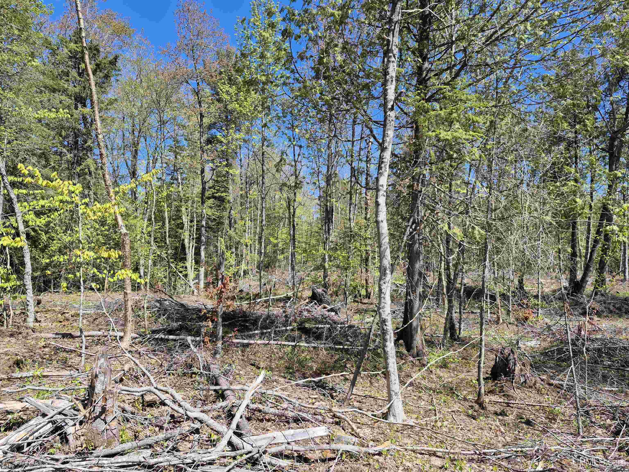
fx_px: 418
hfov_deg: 73.9
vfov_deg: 58.9
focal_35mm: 23
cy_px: 236
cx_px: 314
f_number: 1.8
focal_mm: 5.4
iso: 25
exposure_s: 1/1040
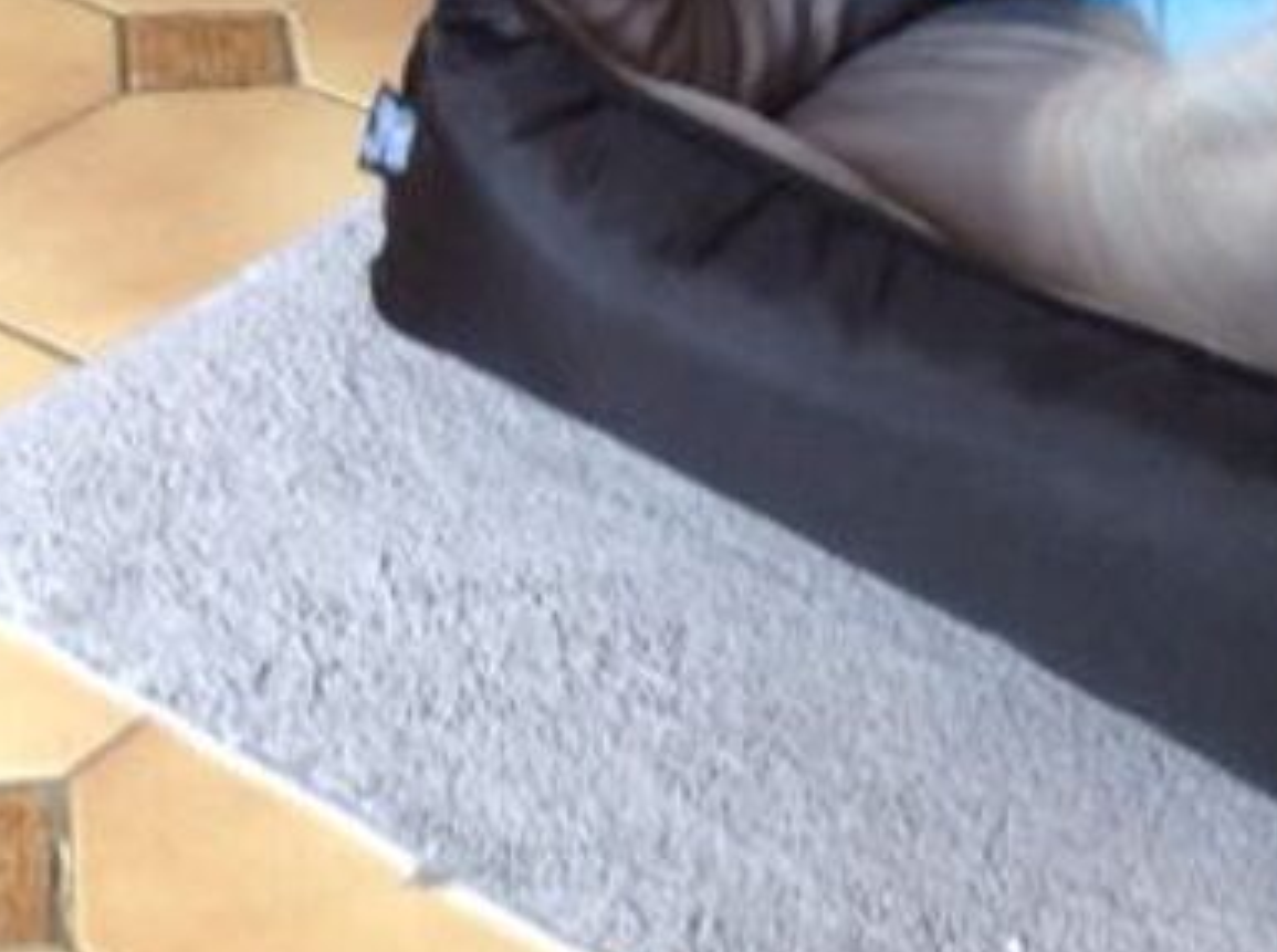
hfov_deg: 21.5
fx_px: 3350
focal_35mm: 91
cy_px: 108
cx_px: 438
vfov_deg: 16.0
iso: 80
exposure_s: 1/15
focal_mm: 4.28
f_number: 2.4
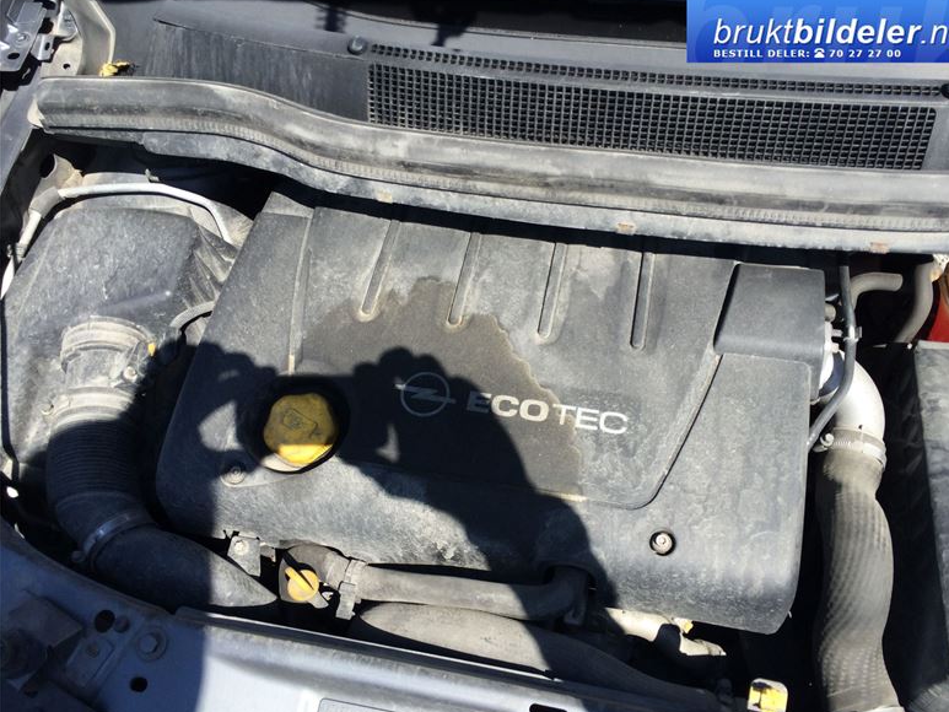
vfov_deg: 46.8
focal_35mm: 30
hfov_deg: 59.9
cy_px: 360
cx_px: 490
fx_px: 823
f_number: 2.2
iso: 32
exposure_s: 1/954
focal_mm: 4.15
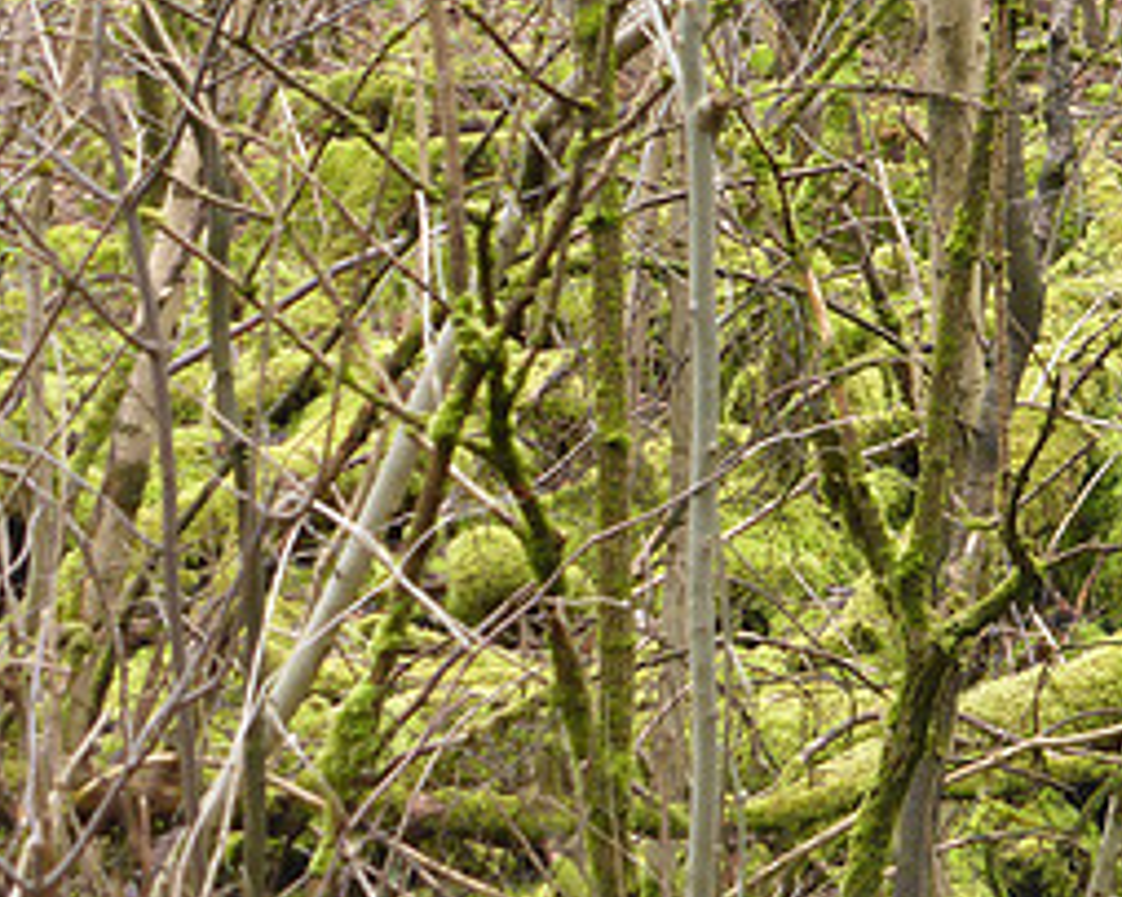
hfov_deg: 9.5
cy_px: 444
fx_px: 6738
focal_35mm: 203
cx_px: 1135
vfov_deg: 7.6
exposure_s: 1/60
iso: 200
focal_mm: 15.1
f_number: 5.2
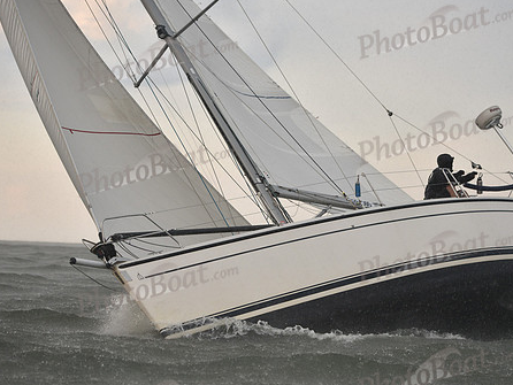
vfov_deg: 10.6
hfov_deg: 14.1
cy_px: 211
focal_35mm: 140
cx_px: 299
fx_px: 2076
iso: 400
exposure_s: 1/640
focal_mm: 112
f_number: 2.8
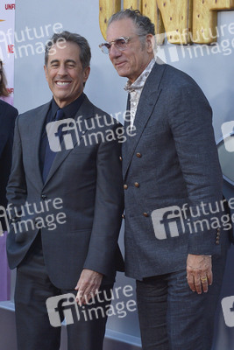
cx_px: 117
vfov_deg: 28.8
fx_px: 682
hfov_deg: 19.5
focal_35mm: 70
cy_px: 175
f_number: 7.1
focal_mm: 70
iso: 400
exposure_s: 1/250
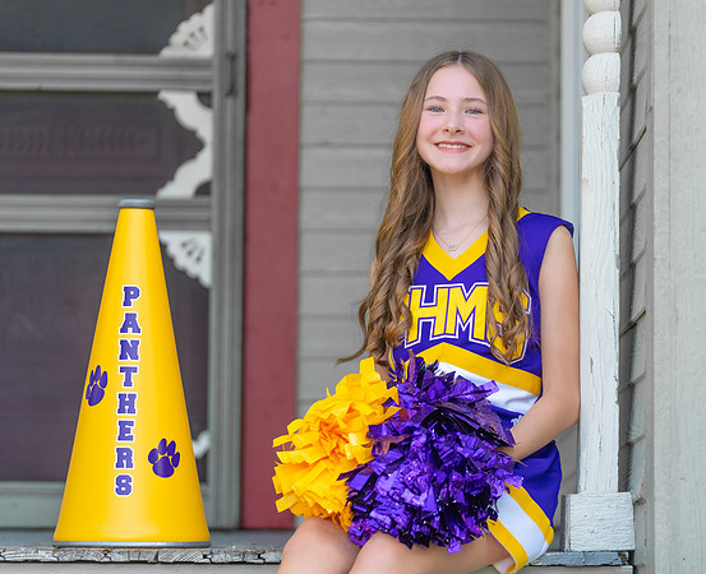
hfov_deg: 12.5
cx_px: 422
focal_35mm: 154
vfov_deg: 10.2
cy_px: 286
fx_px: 3231
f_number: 2.8
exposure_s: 1/320
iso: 160
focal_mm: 133
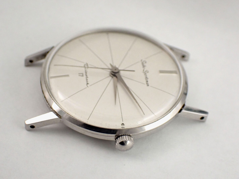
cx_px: 120
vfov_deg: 20.7
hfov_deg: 27.4
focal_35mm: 71
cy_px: 90
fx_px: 490
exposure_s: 1/125
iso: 800
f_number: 3.9
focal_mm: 12.73
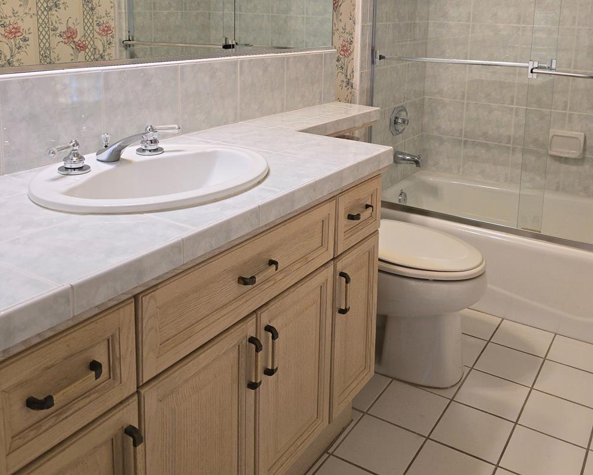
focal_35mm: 34
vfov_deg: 41.8
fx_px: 597
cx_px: 335
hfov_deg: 52.7
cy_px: 110
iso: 125
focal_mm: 6.3
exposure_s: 1/120
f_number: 1.7
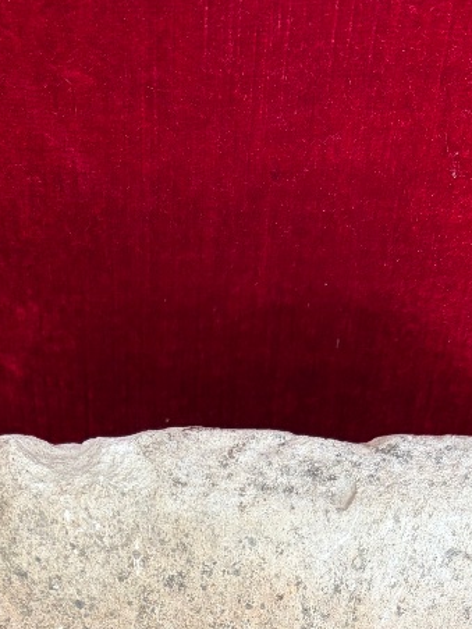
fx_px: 1254
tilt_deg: -52.4
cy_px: 810
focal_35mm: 69
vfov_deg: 24.7
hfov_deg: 21.3
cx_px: 203
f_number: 1.6
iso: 125
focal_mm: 5.96
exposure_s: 1/60
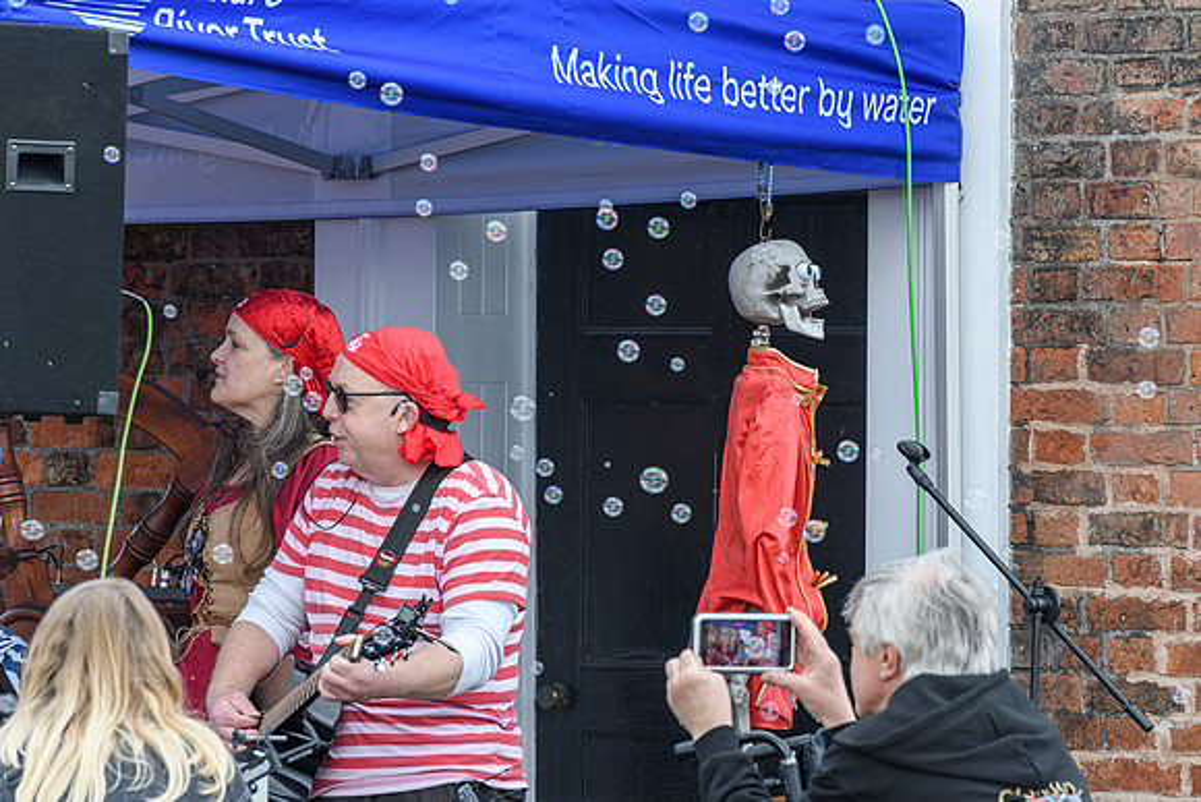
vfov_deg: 5.6
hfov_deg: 8.4
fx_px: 8168
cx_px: 735
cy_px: 491
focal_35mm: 245
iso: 1100
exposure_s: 1/400
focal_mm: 200
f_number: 8
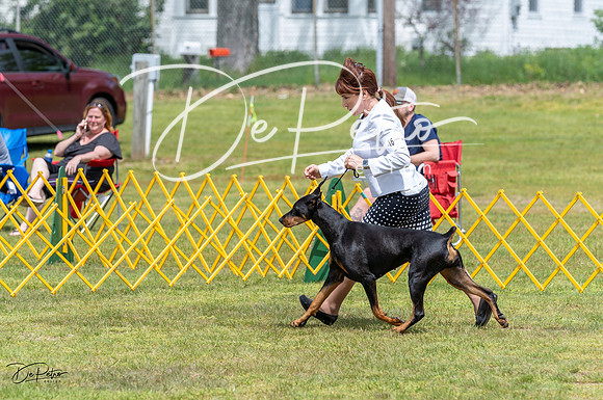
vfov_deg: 6.2
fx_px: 3698
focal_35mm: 221
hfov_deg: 9.3
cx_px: 276
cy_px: 163
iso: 100
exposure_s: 1/800
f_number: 4.5
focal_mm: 162
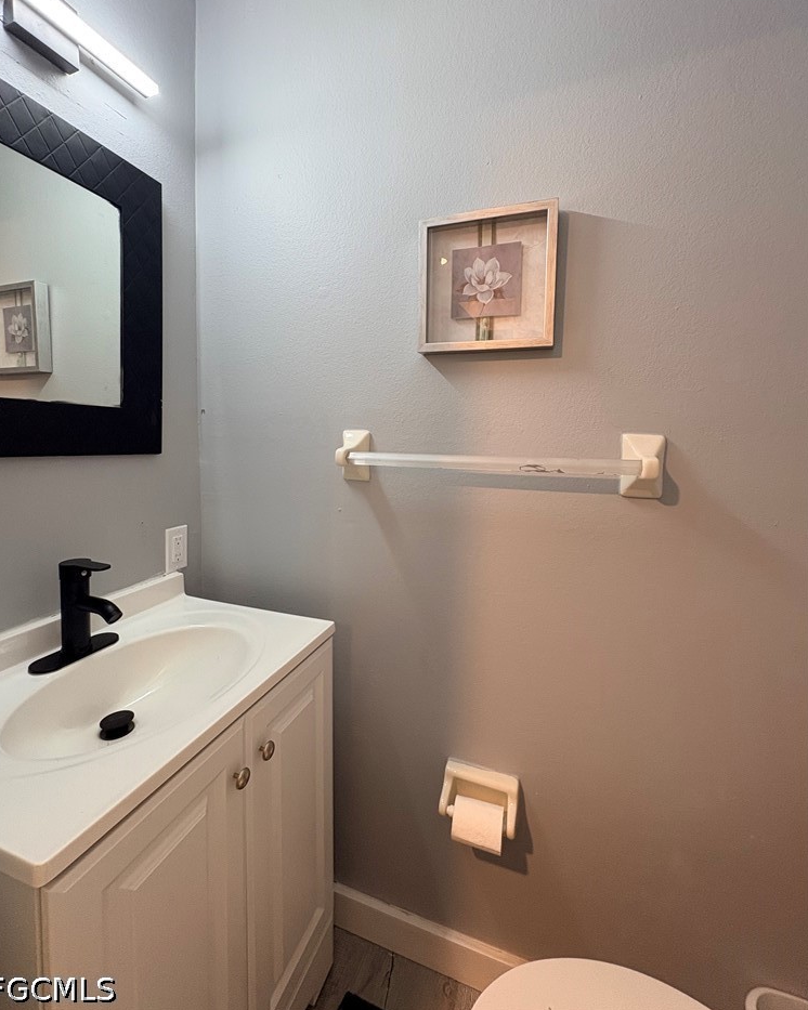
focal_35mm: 15
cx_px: 395
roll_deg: -1.4
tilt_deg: -3.3
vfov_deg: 96.6
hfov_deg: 84.0
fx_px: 449
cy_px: 460
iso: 160
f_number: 2.2
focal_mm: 2.22
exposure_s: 1/60
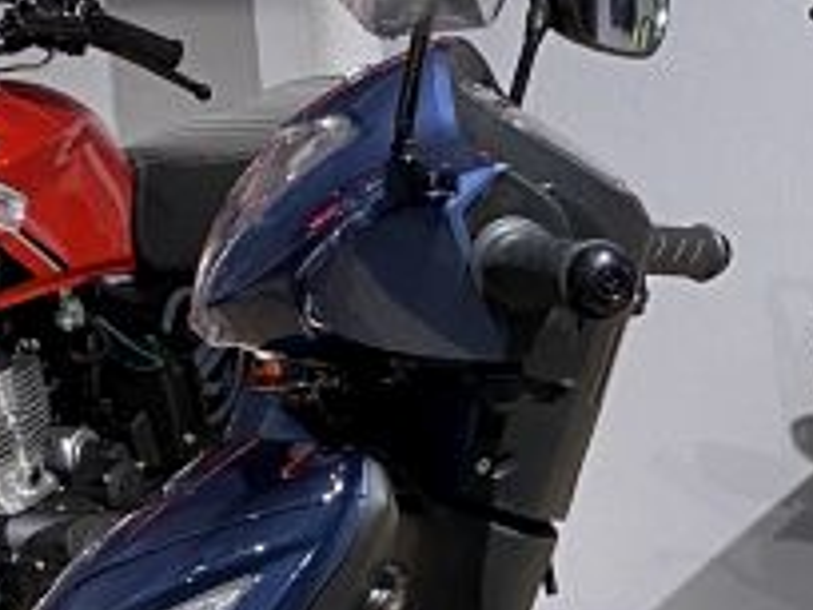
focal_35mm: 135
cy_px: 867
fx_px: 3171
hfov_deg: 14.2
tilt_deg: -12.1
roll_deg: +1.1
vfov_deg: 10.7
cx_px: 972
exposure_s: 1/50
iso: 125
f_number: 1.8
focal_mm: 4.25
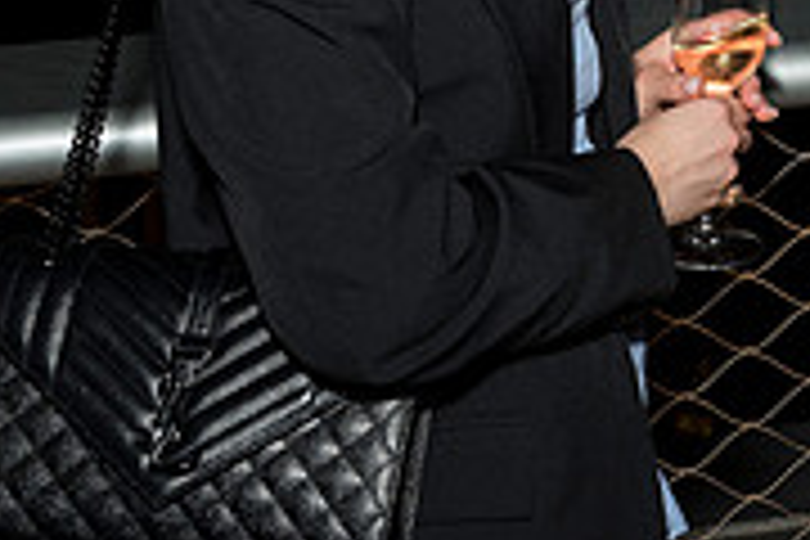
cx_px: 1188
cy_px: -254
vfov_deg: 11.6
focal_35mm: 113
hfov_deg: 16.6
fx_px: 2542
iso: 1250
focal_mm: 35
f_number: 5.6
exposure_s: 1/125
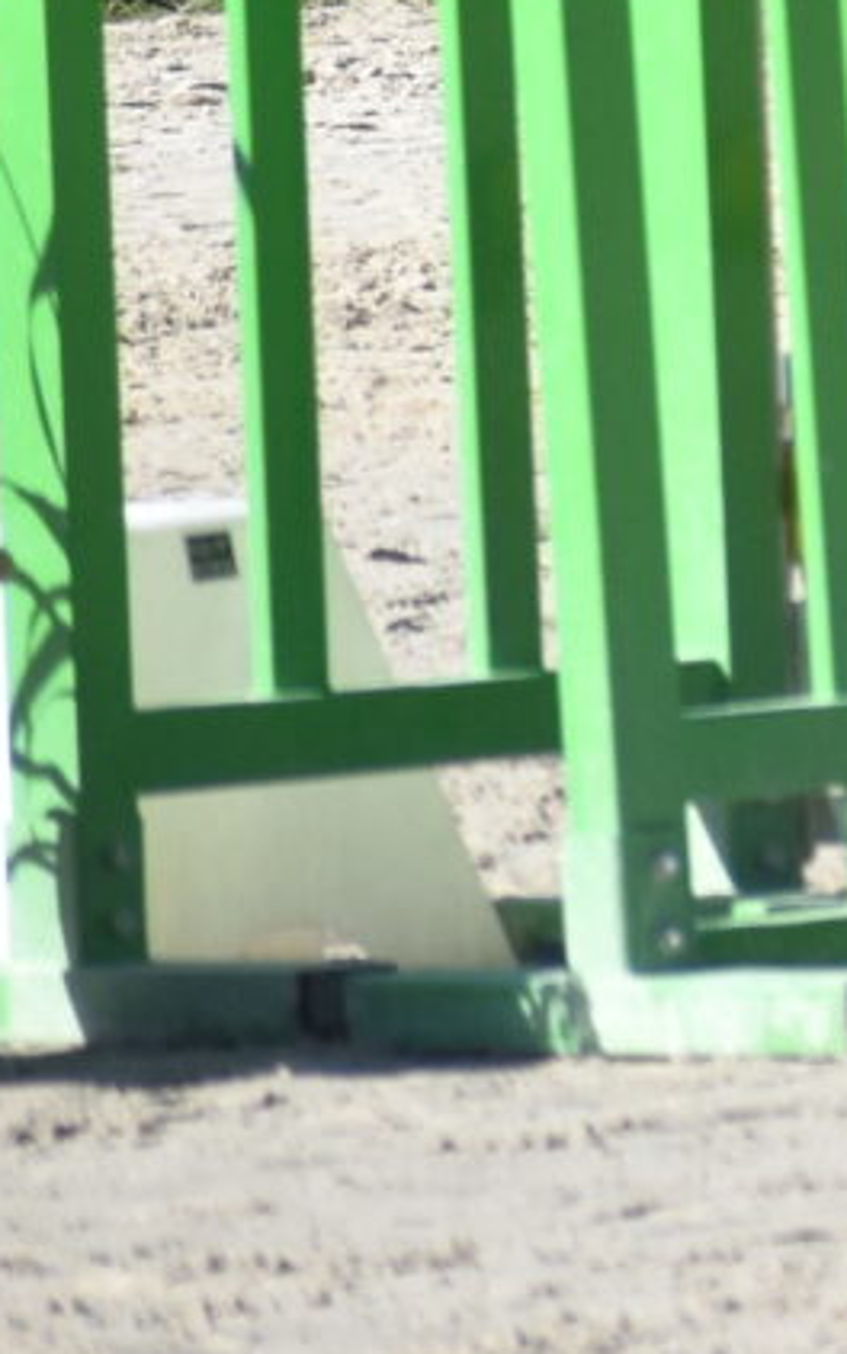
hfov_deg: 0.9
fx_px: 53078
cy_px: -768
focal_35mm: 1438
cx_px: 3914
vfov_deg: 1.5
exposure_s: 1/1600
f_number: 6.3
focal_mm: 155
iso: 400
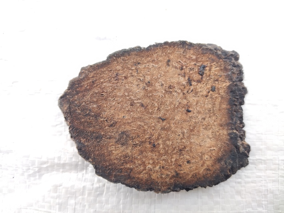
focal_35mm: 25
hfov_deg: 69.4
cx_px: 142
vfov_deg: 54.9
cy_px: 106
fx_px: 205
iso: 50
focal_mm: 4.71
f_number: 1.79
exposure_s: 1/103
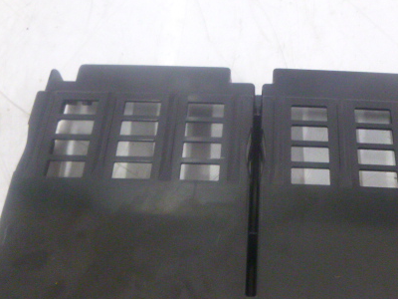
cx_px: 249
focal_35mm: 40
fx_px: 460
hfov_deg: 46.4
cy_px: 218
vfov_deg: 35.3
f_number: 3.9
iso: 500
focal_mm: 4.5
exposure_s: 1/8
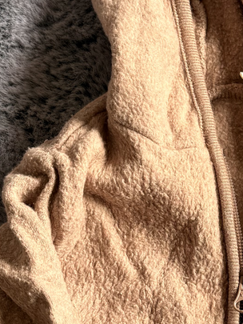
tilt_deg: -81.0
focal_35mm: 98
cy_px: 247
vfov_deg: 19.9
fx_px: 917
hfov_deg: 14.9
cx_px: 224
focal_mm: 6.76
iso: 64
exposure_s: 1/158
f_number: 1.78
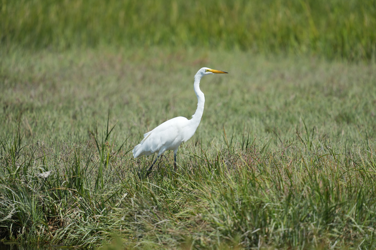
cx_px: 188
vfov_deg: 2.3
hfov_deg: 3.4
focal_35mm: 600
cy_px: 125
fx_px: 6266
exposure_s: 1/1600
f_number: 5.6
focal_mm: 600
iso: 400
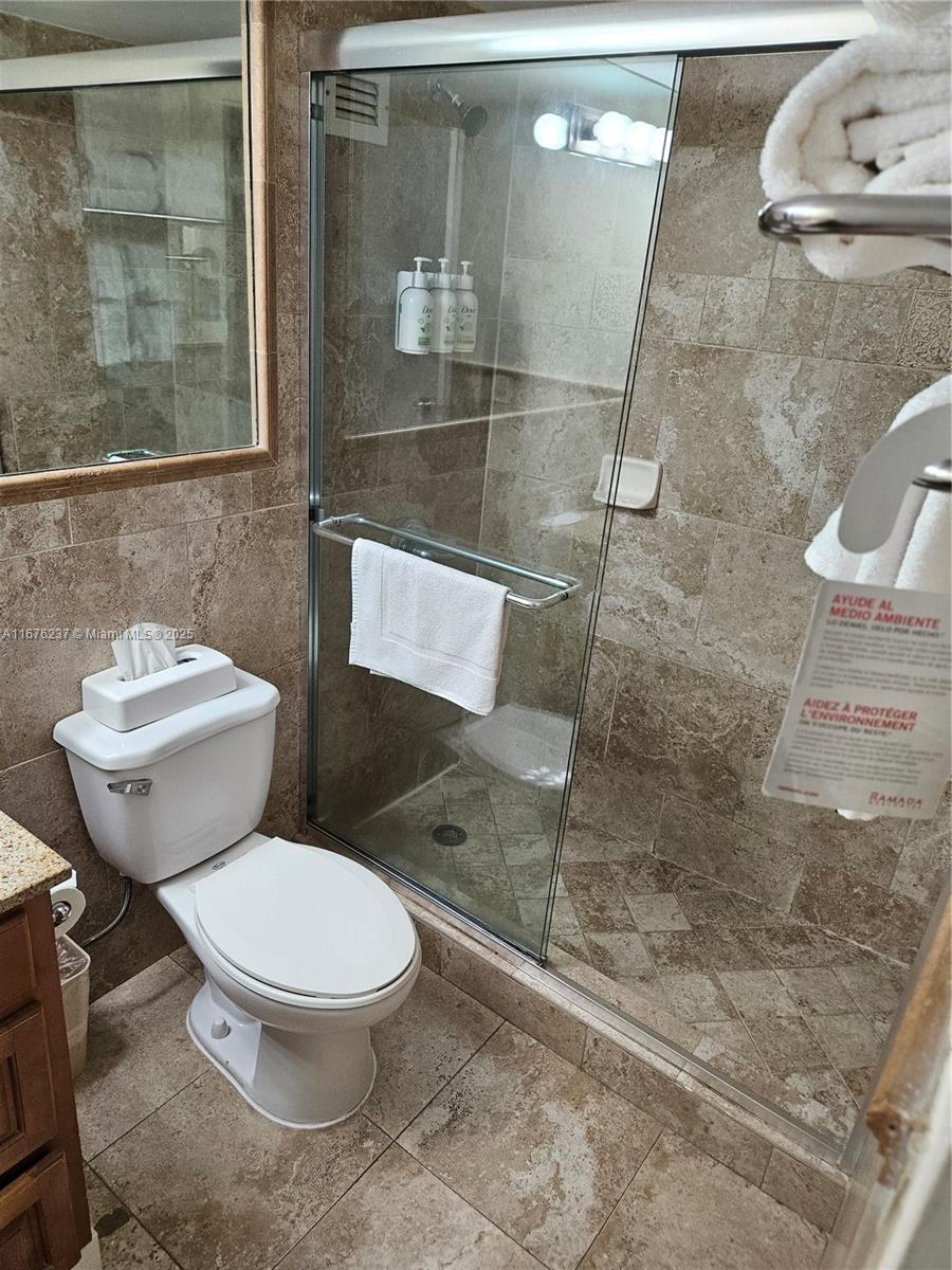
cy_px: 635
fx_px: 843
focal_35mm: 23
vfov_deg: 73.9
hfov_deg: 58.9
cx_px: 476
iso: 200
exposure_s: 1/120
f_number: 1.8
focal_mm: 5.4
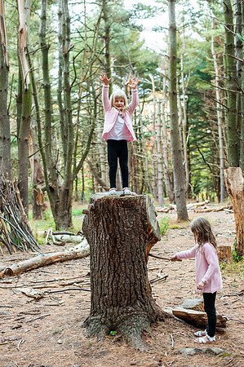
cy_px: 184
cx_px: 122
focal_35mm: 50
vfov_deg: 39.6
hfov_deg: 26.9
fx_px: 509
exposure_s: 1/80
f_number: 3.2
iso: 1000
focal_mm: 50
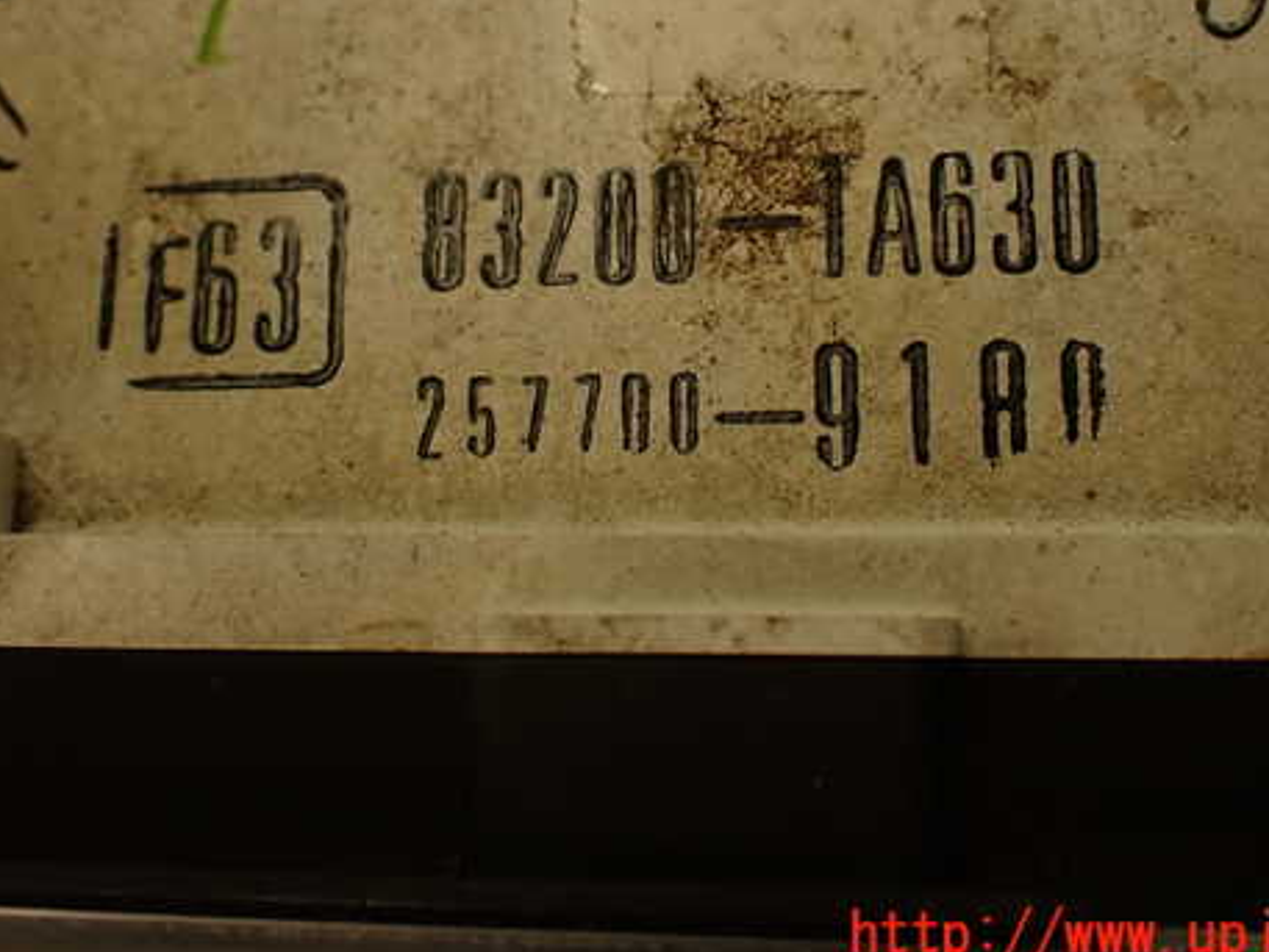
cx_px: 644
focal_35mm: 42
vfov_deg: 34.2
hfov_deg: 44.8
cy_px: 347
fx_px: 1540
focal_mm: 5.79
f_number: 2.4
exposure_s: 1/80
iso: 100
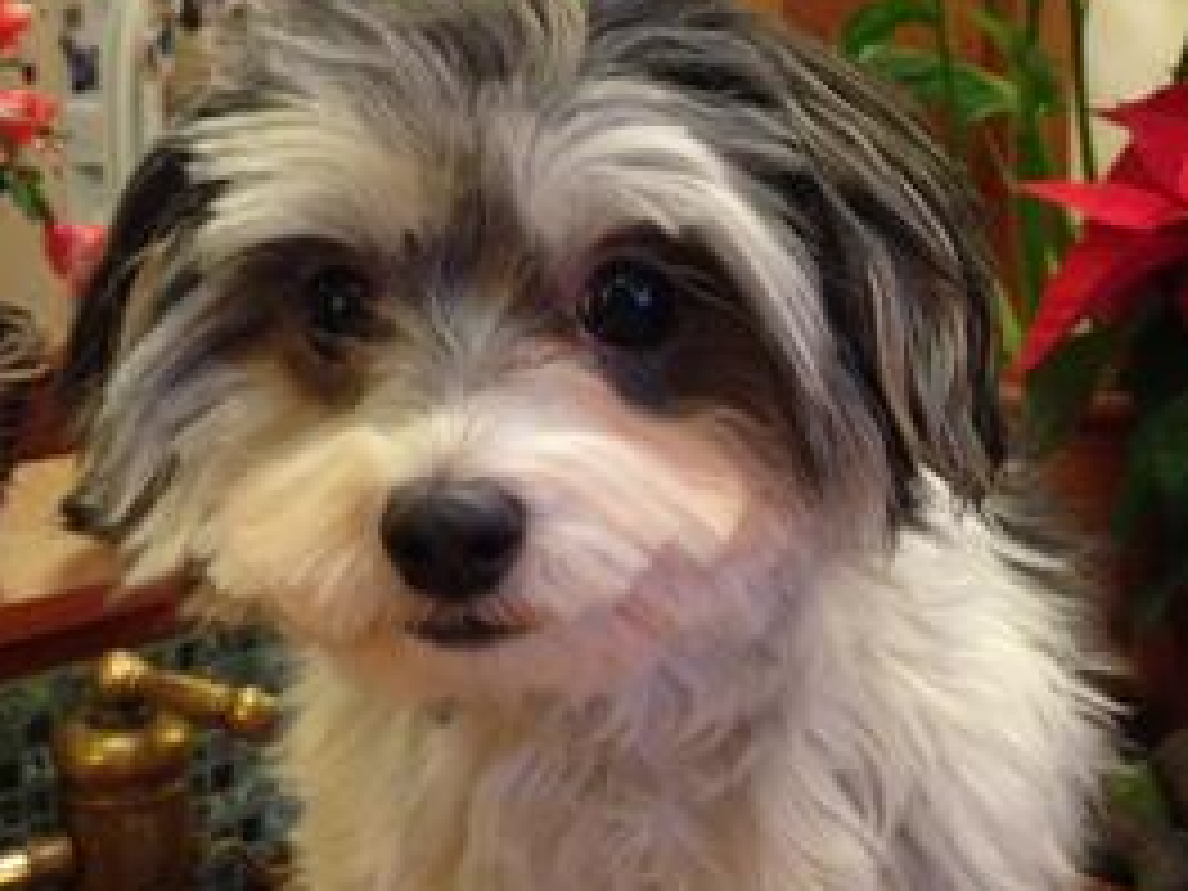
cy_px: 315
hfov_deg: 32.2
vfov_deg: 24.3
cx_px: 536
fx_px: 2059
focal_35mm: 60
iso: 320
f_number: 2.4
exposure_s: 1/20
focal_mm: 4.12
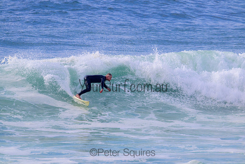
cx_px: 122
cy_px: 82
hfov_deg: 4.3
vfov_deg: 2.9
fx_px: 3267
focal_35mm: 480
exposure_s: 1/2000
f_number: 11
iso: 800
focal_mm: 480
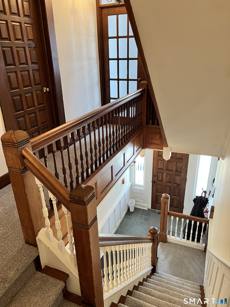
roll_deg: +2.6
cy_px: 154
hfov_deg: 53.1
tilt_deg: -23.5
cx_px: 115
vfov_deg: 67.3
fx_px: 230
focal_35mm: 26
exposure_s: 1/60
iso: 100
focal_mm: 5.7
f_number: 1.5
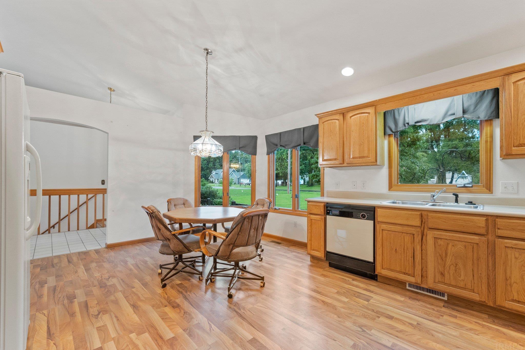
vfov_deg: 77.3
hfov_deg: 100.4
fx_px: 219
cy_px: 175
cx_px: 262
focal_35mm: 15
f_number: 4
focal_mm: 10
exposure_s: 1/6
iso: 800
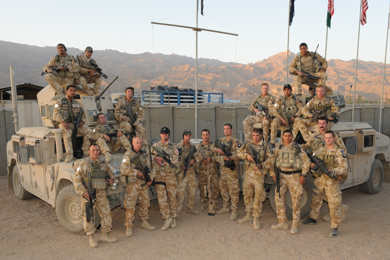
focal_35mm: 32
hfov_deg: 58.7
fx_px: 346
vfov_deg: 41.1
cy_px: 130
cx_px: 195
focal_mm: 32
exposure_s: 1/50
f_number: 10
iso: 500
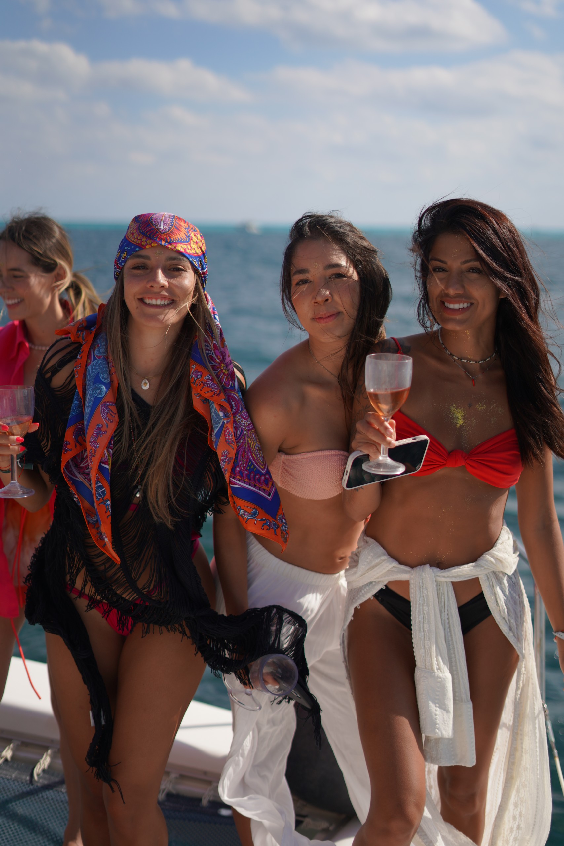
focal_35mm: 50
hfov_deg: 27.0
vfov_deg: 39.6
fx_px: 1175
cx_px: 282
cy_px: 423
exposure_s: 1/5000
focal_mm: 50
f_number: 1.8
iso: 100
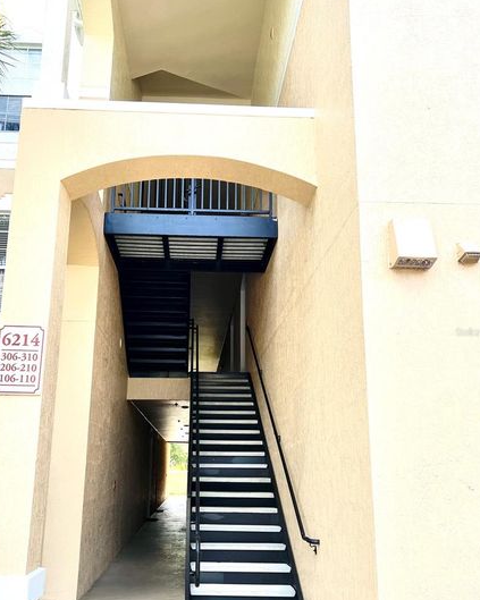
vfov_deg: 55.6
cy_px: 332
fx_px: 568
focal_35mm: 32
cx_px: 217
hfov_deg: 45.7
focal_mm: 5.7
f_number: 1.5
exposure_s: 1/827
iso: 50
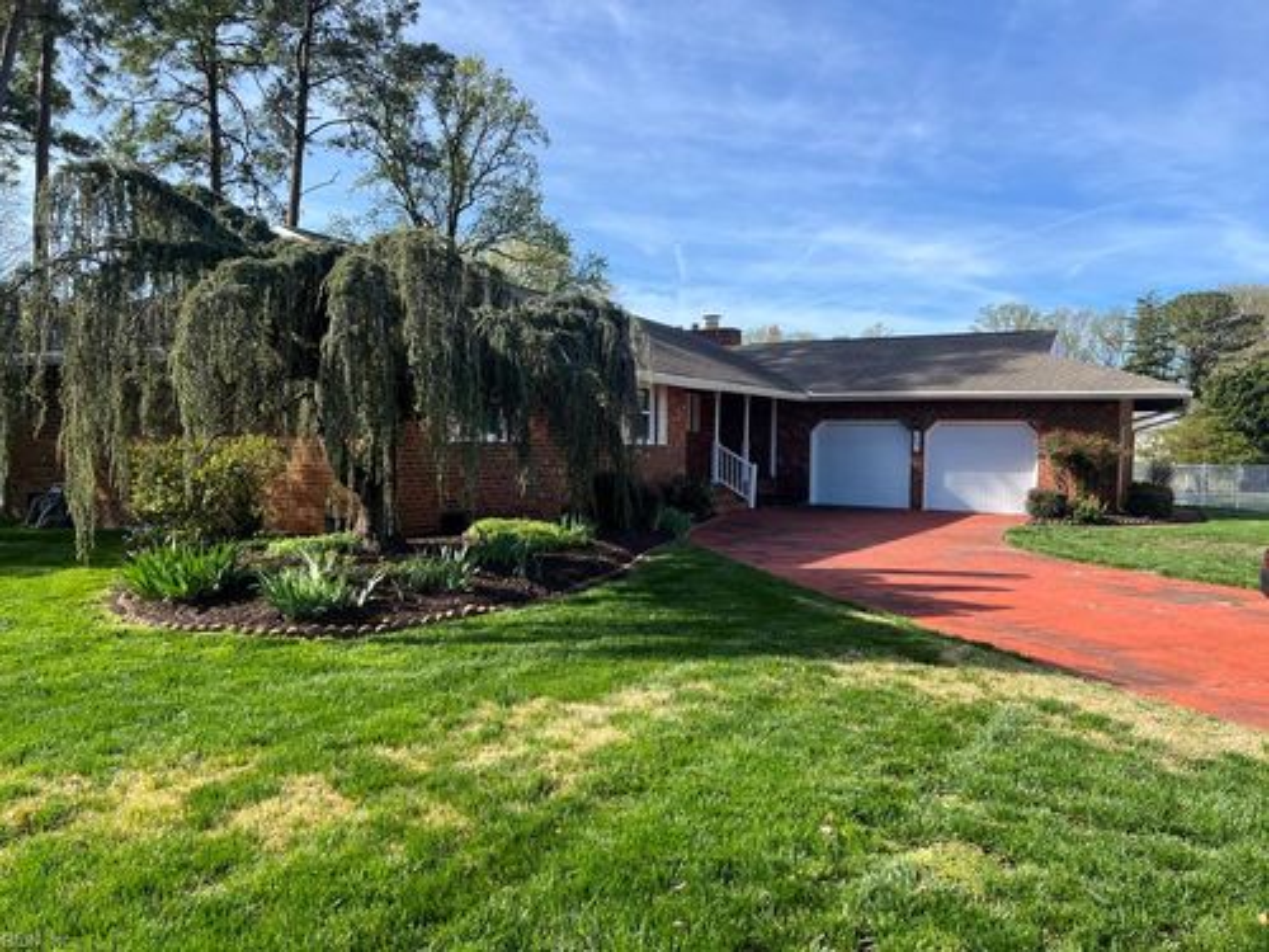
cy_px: 476
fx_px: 953
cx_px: 634
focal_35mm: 26
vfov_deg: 53.1
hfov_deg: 67.3
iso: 50
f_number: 1.5
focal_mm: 5.7
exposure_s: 1/2353
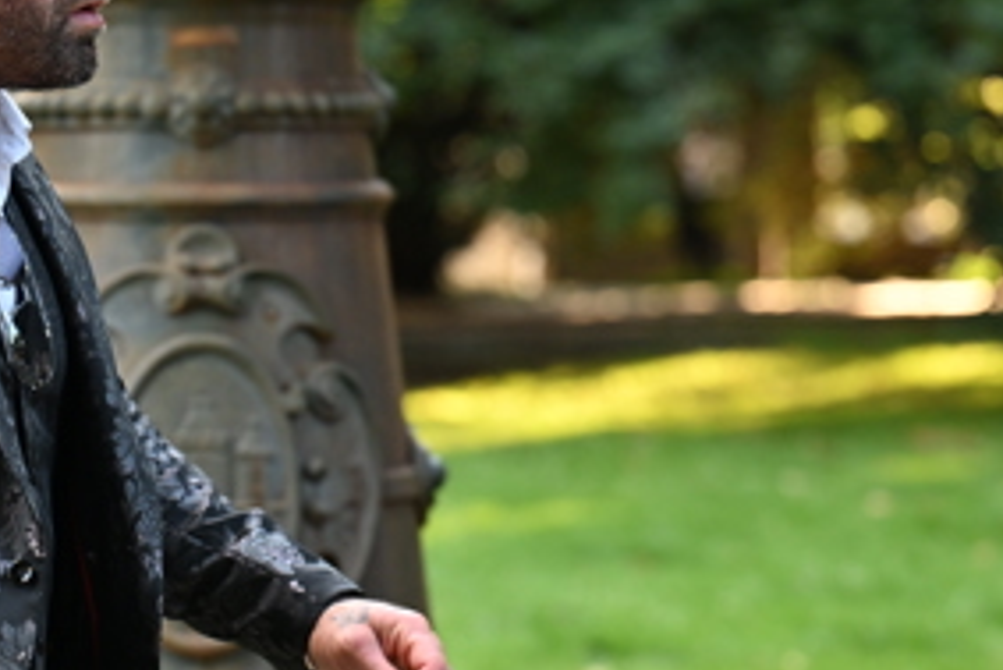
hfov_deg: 8.5
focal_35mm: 239
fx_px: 6662
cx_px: -67
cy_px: 386
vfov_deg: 5.8
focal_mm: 98
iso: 1250
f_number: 3.5
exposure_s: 1/400
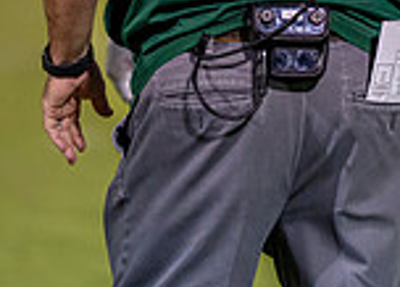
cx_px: 508
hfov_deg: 3.4
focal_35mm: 585
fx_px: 6655
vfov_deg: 2.5
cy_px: -195
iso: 1250
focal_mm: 135
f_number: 1.8
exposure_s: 1/1600
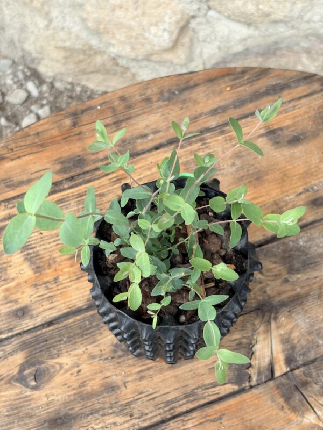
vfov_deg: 36.8
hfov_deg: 28.0
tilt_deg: -67.0
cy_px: 215
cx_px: 162
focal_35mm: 52
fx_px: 647
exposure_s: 1/635
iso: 32
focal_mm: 5.96
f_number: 1.6
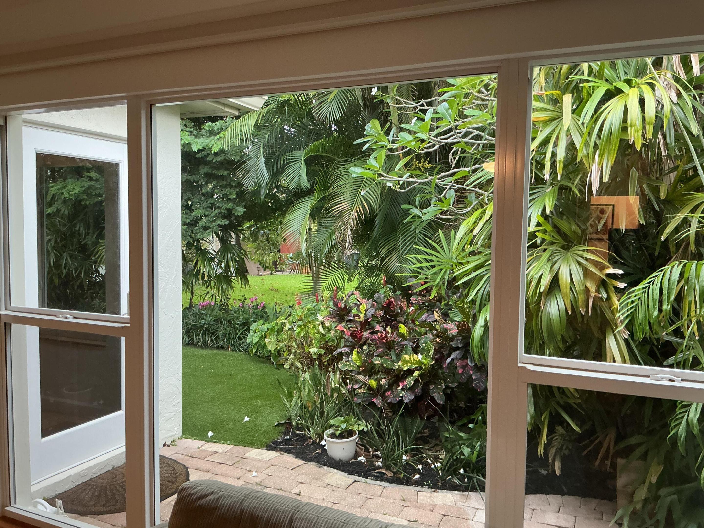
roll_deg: +0.2
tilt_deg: -4.1
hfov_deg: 61.7
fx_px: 590
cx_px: 352
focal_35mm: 29
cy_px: 264
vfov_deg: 48.2
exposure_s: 1/60
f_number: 1.8
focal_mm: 3
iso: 160
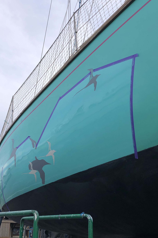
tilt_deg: +20.0
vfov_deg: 45.4
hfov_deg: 31.0
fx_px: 283
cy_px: 129
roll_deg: -1.3
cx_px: 58
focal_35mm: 43
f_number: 1.8
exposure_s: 1/308
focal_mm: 4
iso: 20
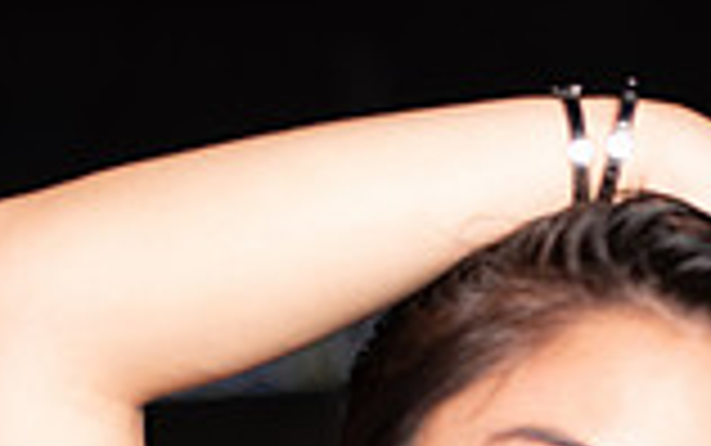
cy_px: 795
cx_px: 540
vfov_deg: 9.5
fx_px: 2540
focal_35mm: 131
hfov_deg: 15.9
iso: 800
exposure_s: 1/640
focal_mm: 35
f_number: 1.4
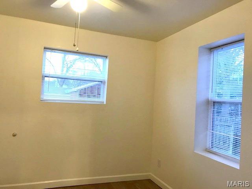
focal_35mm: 28
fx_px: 204
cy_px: 94
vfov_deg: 49.7
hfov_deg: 63.4
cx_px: 126
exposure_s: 1/20
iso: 40
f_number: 1.8
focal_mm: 3.99
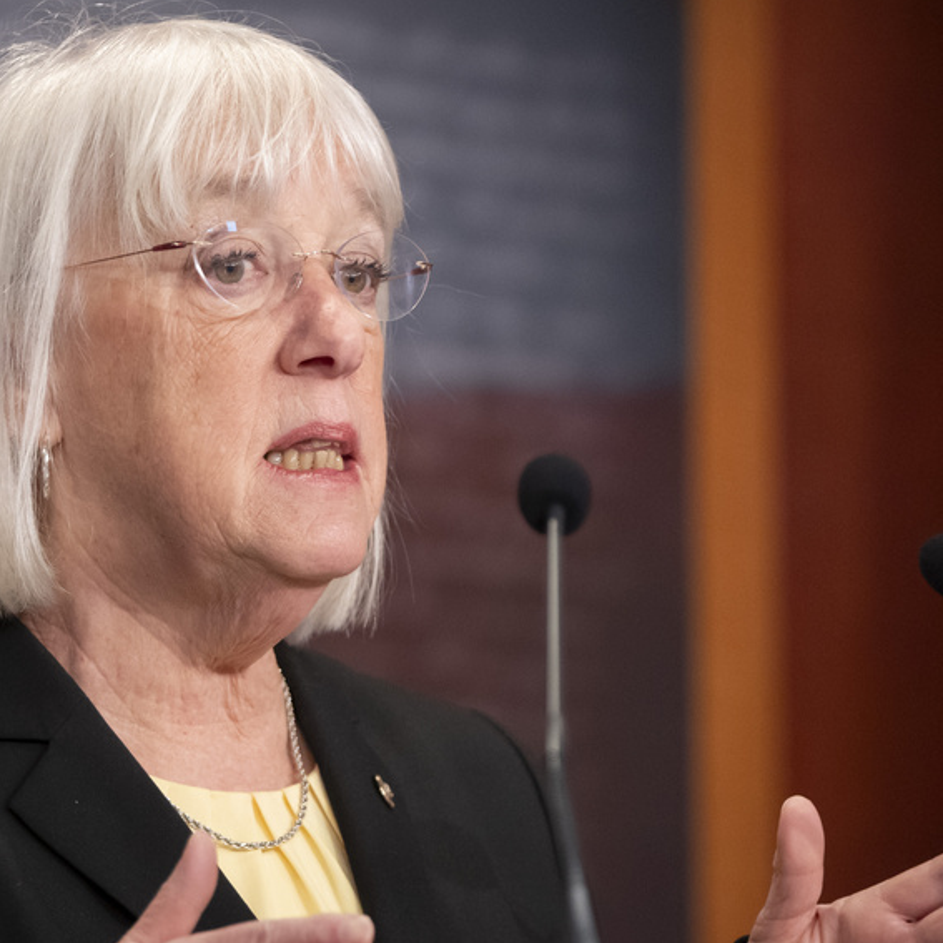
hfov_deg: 4.1
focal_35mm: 424
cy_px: 516
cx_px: 411
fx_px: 13068
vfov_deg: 4.1
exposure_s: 1/500
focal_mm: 184
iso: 3200
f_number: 2.8
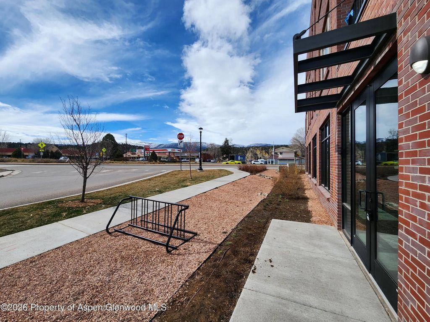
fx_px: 161
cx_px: 215
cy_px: 161
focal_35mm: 13
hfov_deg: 106.2
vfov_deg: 89.9
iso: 50
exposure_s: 1/2913
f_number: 2.2
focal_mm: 2.2
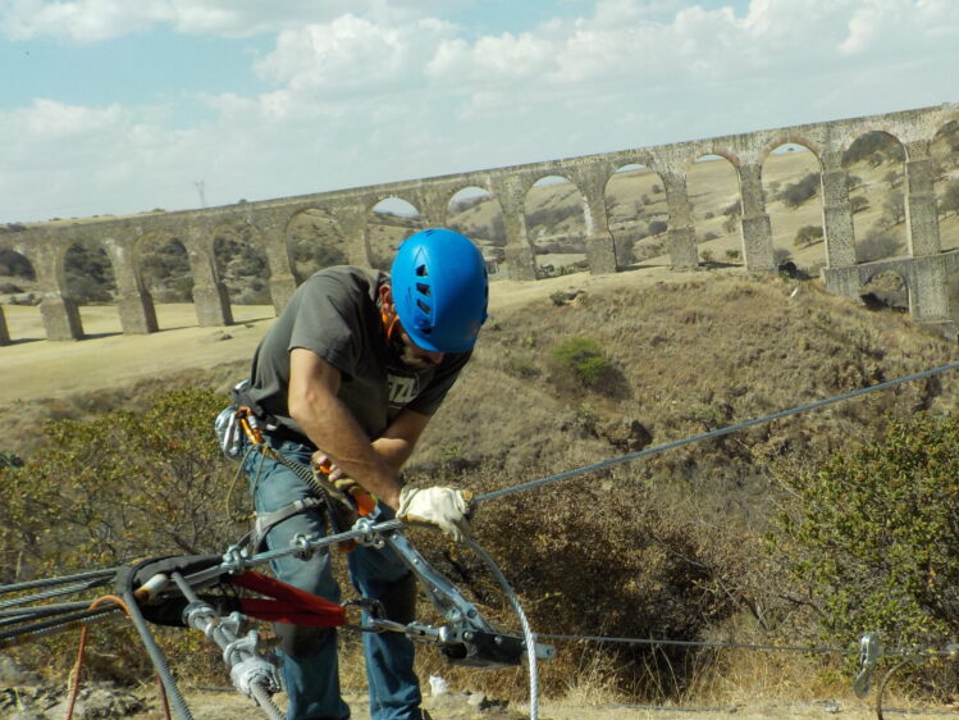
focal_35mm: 41
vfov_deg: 34.9
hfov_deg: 45.0
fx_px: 1136
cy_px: 460
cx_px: 645
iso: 125
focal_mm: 4.1
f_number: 3.3
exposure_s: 1/1250
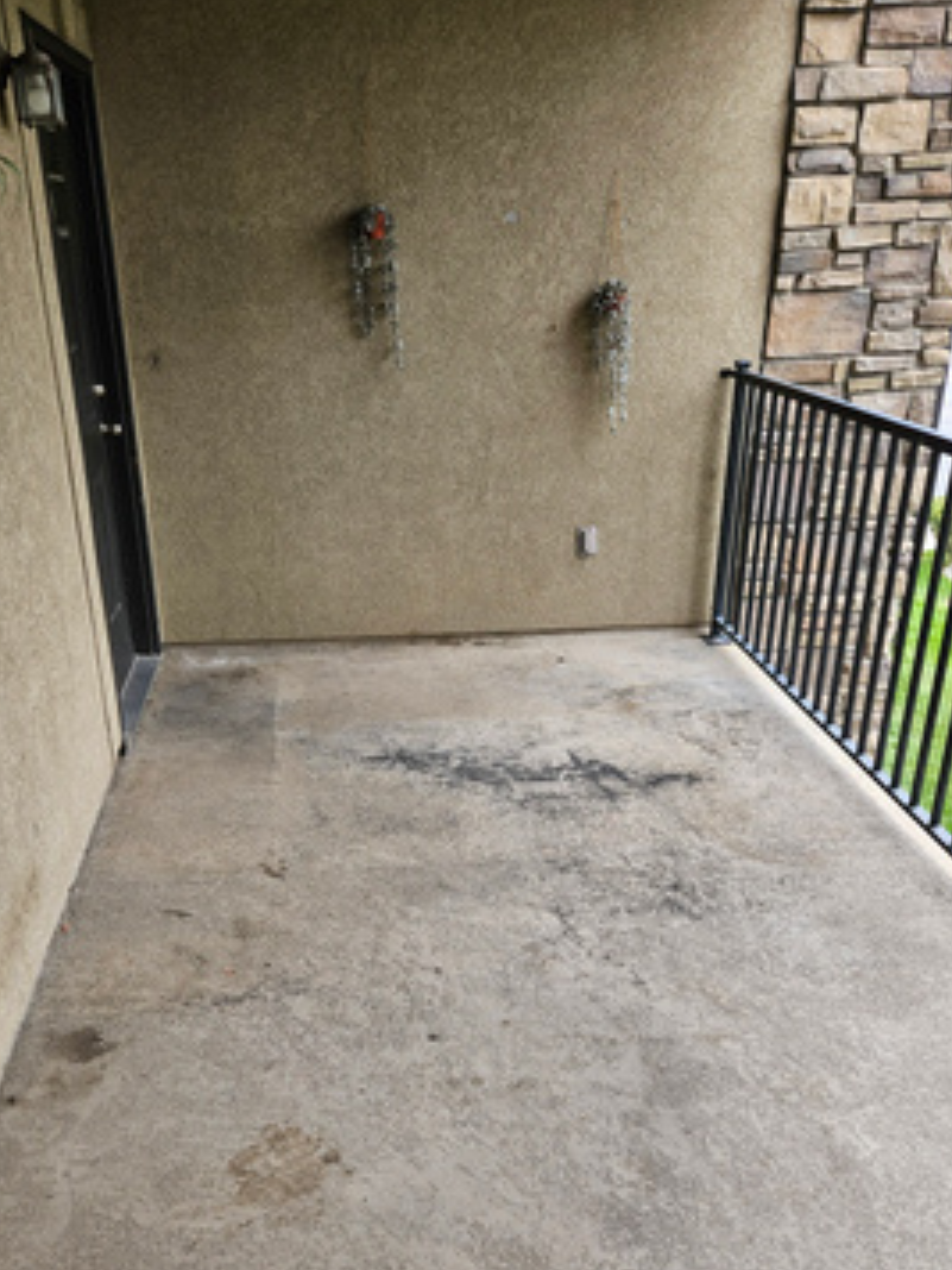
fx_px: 1137
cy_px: 749
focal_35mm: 31
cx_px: 385
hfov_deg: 45.2
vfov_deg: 58.0
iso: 100
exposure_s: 1/207
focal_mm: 5.4
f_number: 1.8
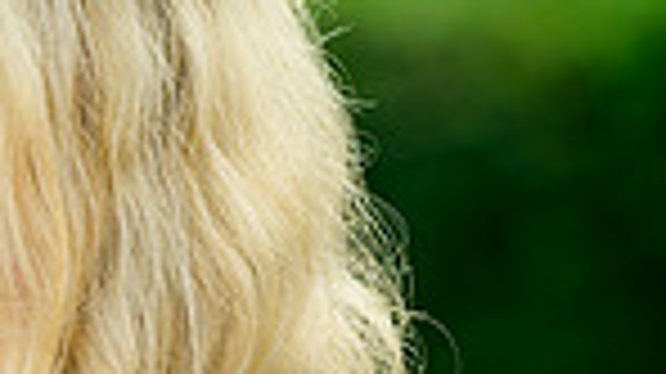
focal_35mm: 615
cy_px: 363
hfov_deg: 3.5
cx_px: -598
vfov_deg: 2.0
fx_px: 10853
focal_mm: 150
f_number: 4
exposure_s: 1/200
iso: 160
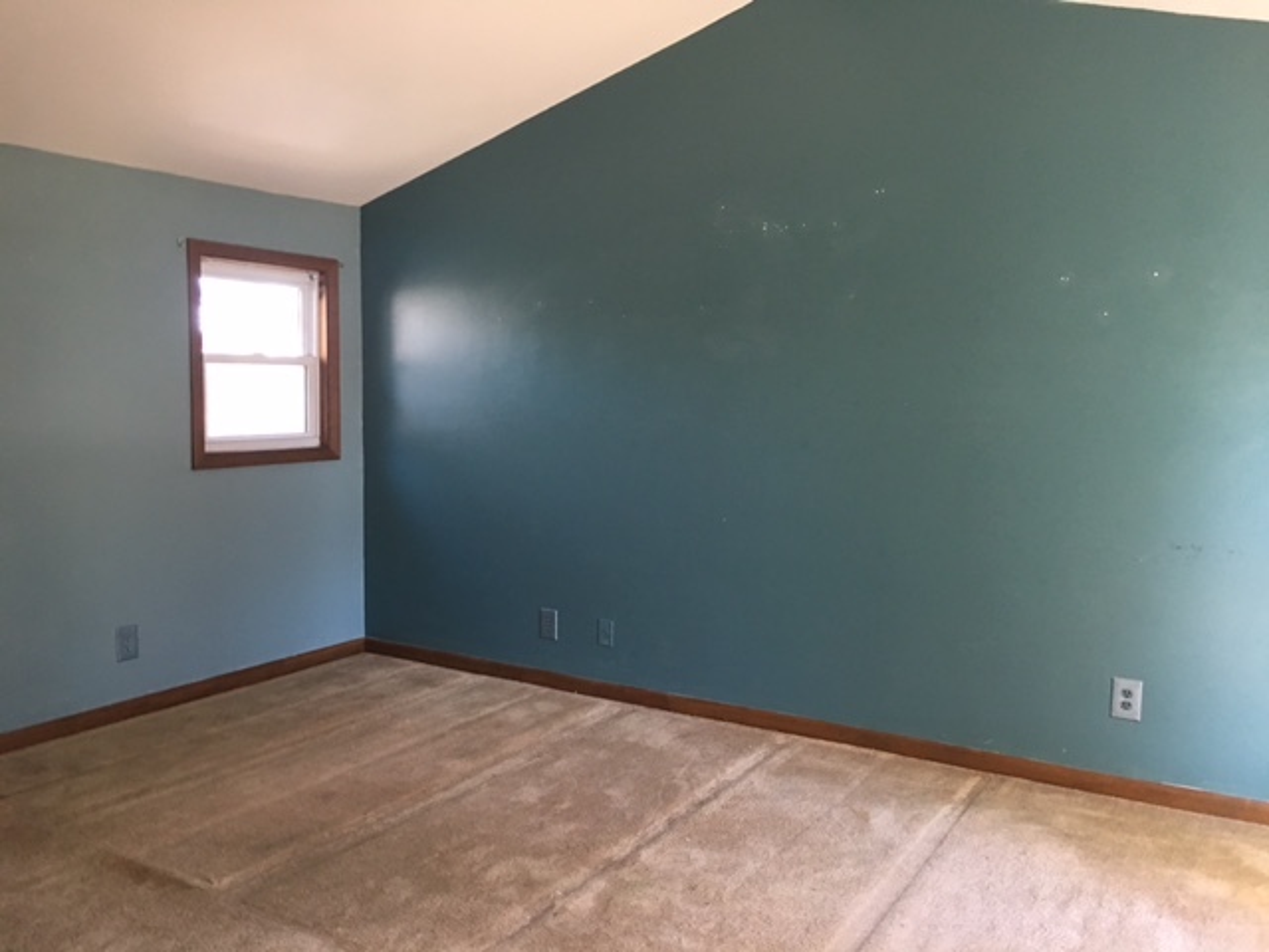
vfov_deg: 48.2
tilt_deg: -4.9
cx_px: 634
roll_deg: -0.9
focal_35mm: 29
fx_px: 1063
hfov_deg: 61.7
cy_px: 476
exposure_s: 1/15
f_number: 2.2
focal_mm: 4.15
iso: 64
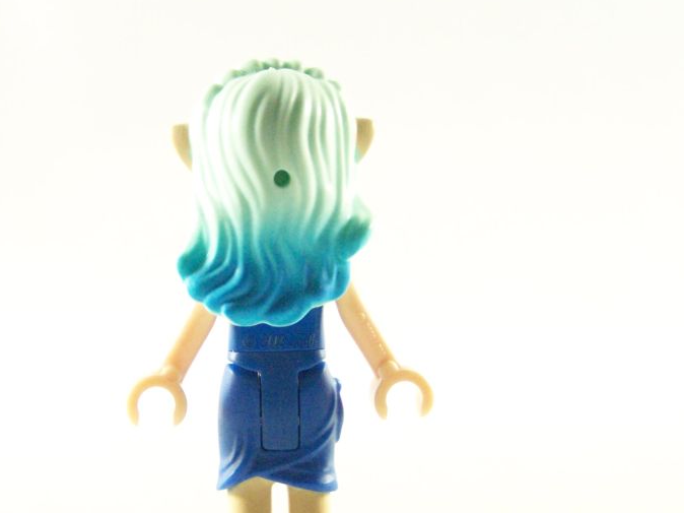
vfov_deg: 13.0
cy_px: 311
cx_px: 289
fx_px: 2252
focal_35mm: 114
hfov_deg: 17.3
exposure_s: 1/60
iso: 400
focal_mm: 12.4
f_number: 3.2
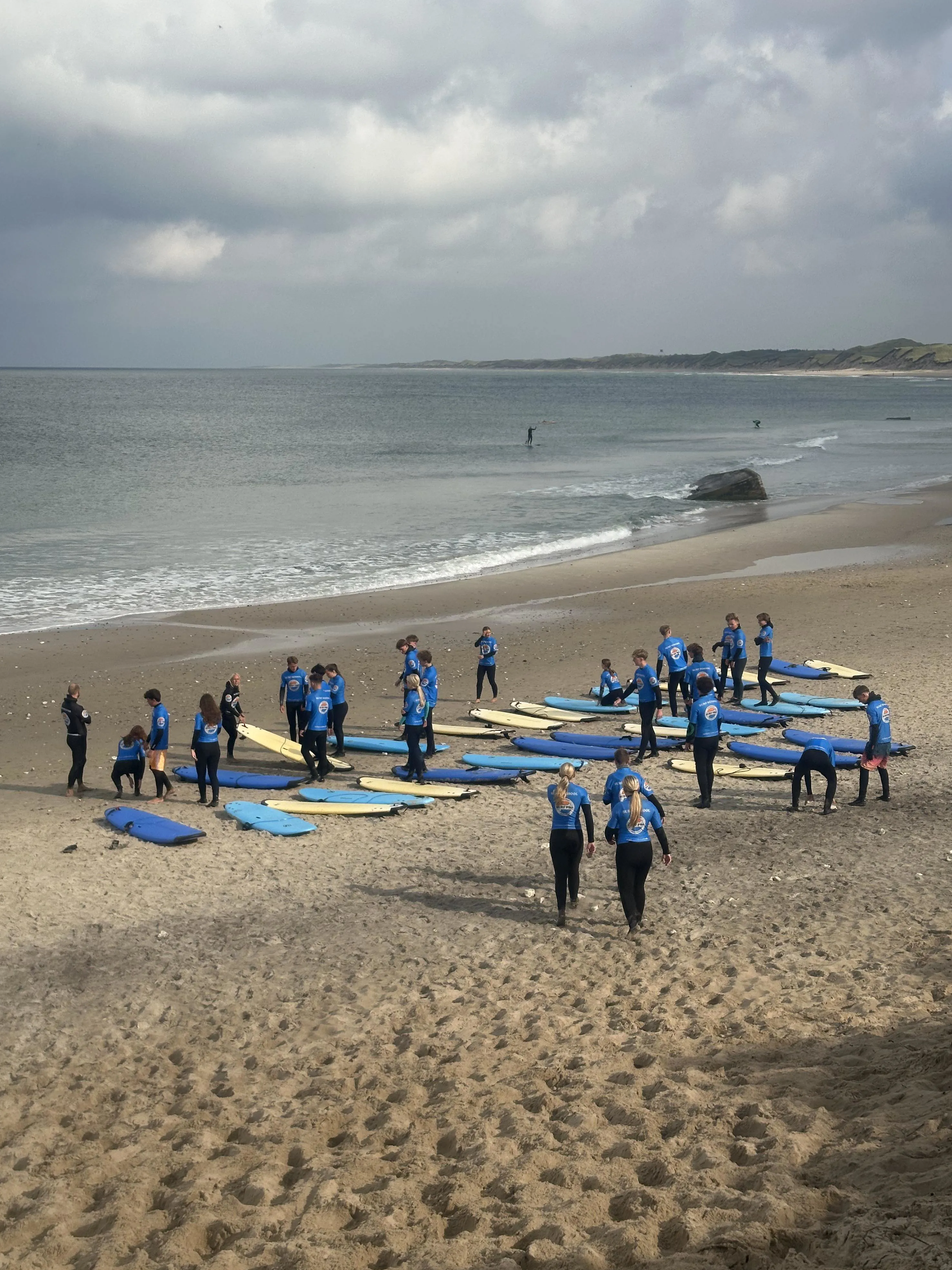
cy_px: 636
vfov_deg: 38.9
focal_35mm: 49
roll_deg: -0.3
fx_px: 1797
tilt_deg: -8.7
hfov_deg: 29.7
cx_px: 476
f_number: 1.78
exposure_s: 1/5263
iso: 64
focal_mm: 6.86
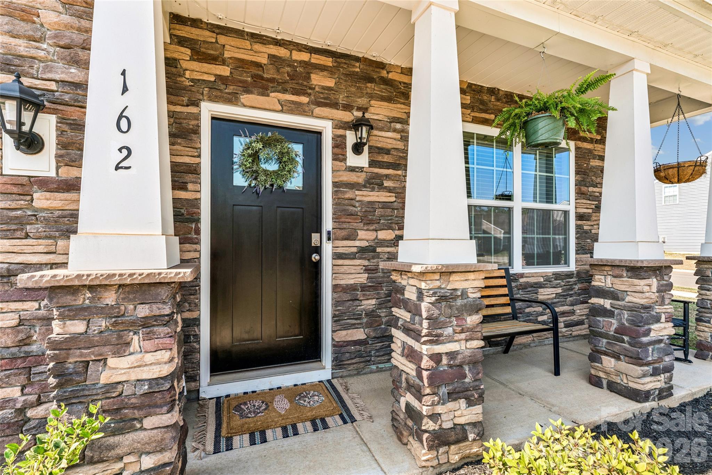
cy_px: 238
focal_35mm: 16
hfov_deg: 96.4
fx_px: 318
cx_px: 356
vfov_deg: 73.4
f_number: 9
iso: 100
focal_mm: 16.1
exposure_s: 1/50
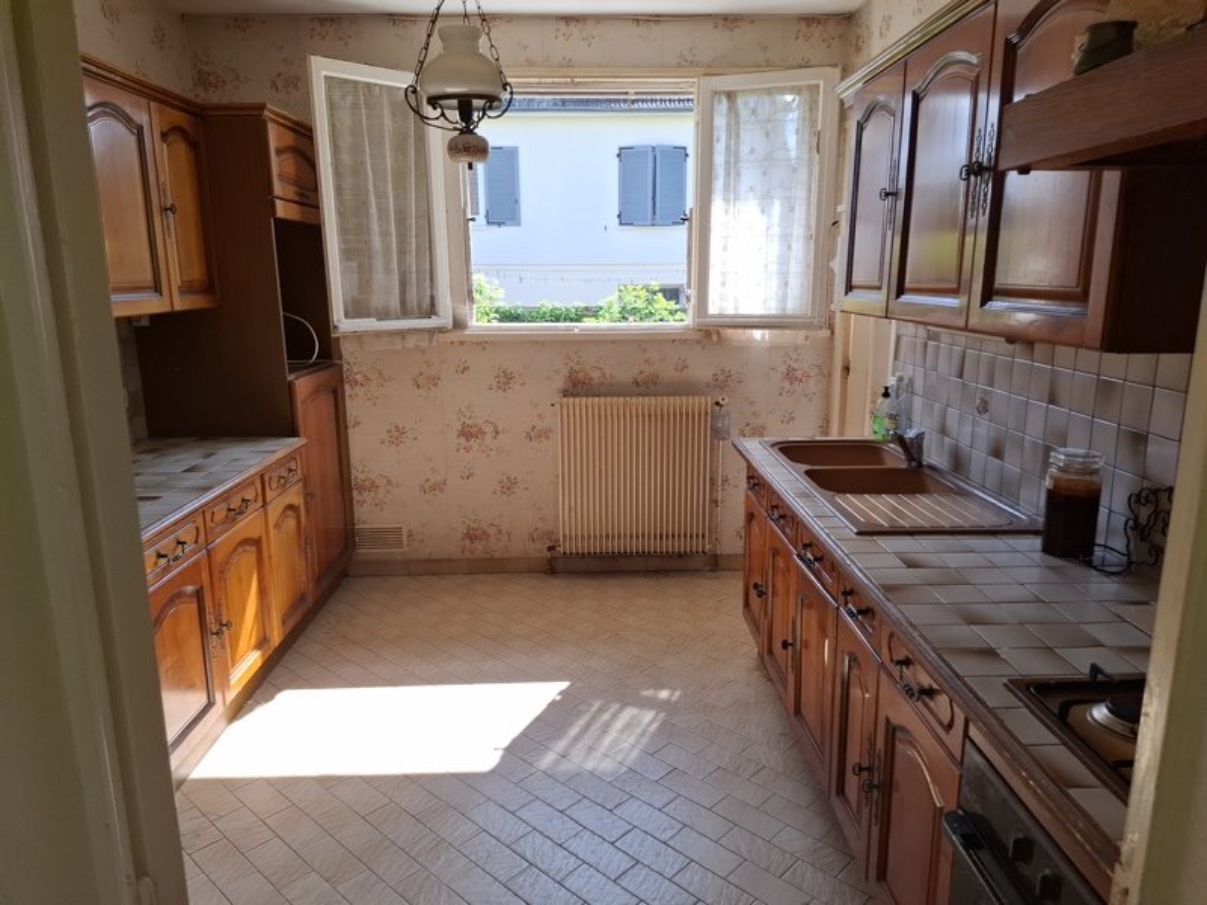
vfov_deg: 58.9
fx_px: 802
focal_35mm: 23
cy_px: 452
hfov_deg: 73.9
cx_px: 604
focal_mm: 5.54
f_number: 1.8
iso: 50
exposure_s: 1/256
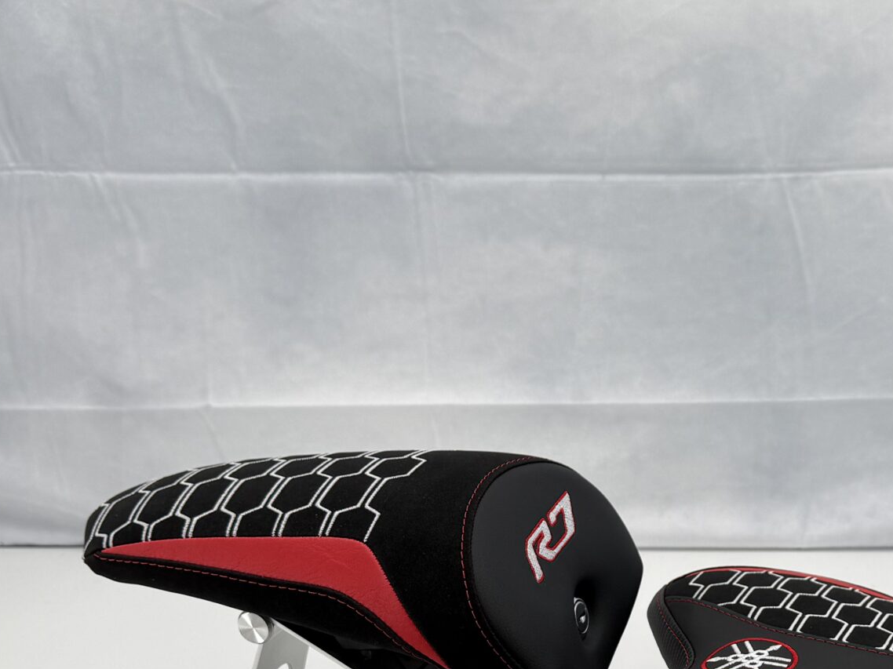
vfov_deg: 26.1
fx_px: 1393
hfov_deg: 33.9
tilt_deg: -22.3
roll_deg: +1.5
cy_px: 602
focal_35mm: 54
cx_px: 779
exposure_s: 1/632
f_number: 1.78
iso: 80
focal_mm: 6.76
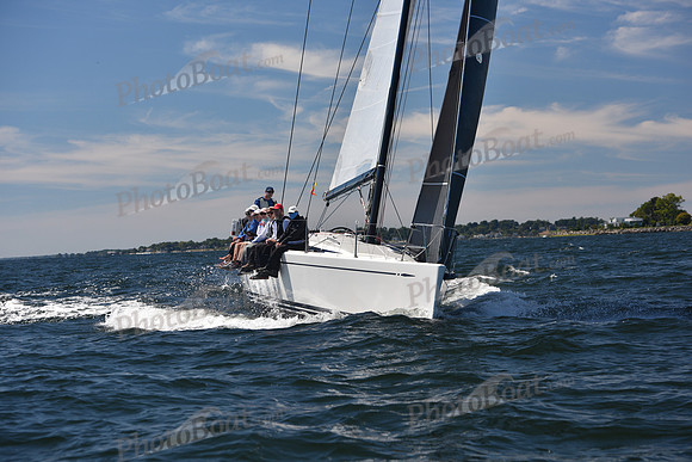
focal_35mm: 92
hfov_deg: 22.1
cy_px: 231
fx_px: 1769
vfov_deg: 14.9
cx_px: 346
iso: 200
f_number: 5
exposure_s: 1/800
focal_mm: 92
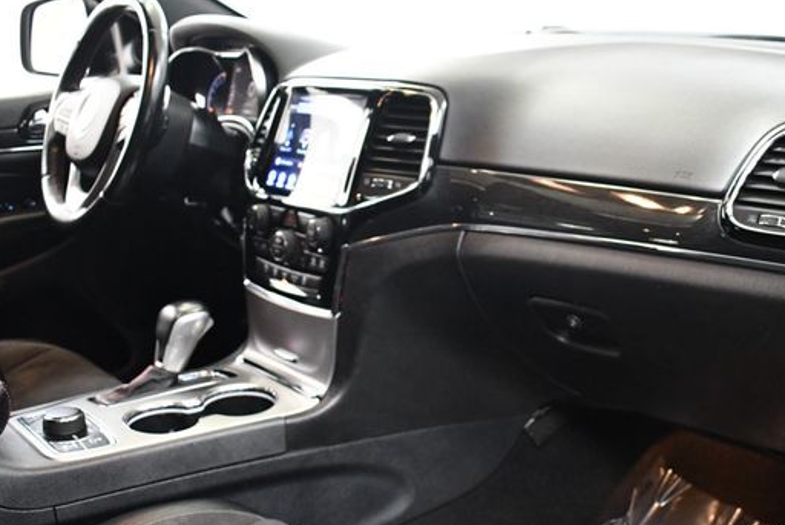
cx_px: 451
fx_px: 982
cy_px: 286
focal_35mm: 45
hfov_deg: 43.5
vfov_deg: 29.9
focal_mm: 18
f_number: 3.5
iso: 3200
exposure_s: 1/60
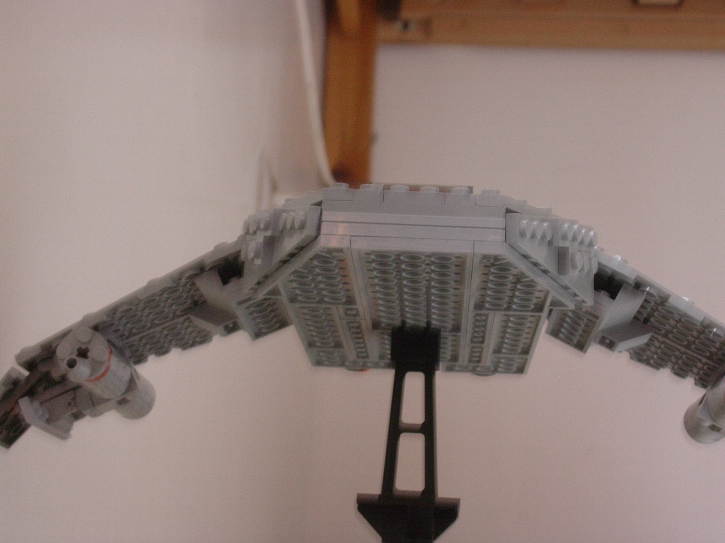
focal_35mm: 67
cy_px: 272
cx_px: 362
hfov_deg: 29.0
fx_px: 1403
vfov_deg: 21.9
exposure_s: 1/4
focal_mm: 10.2
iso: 70
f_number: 3.6
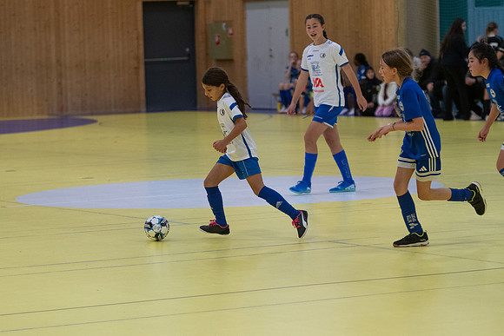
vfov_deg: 8.2
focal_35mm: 168
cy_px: 168
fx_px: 2352
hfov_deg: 12.2
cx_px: 252
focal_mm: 112
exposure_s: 1/500
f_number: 3.2
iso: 2200
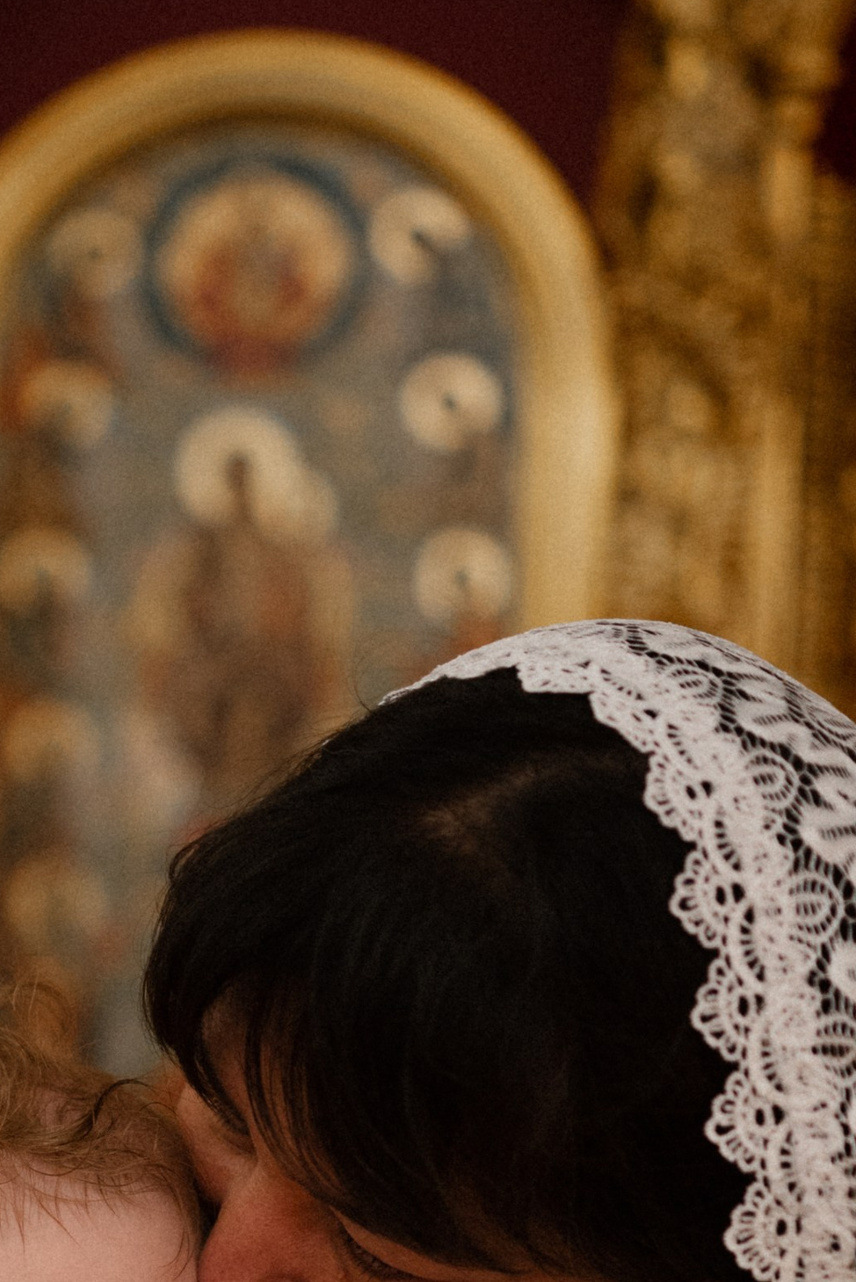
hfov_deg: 14.5
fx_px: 3278
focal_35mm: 92
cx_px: -136
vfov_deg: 21.4
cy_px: 1255
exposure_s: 1/320
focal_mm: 35
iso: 800
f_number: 1.8
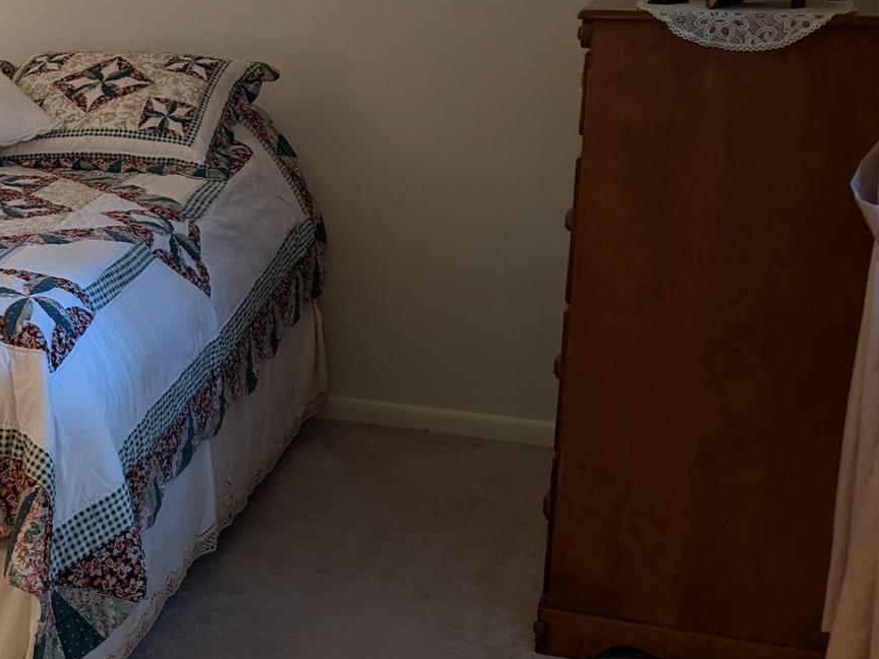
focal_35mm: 64
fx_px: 1625
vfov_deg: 22.9
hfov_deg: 27.9
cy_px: 257
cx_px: -66
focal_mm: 4.44
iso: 210
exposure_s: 1/24
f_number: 1.8
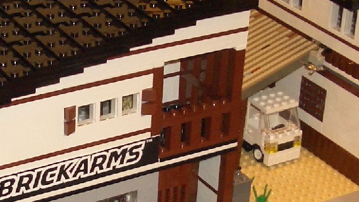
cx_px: 92
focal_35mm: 116
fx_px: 1105
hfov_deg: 18.3
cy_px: 140
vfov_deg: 10.4
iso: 100
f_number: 2.6
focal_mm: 5.8
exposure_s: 1/60
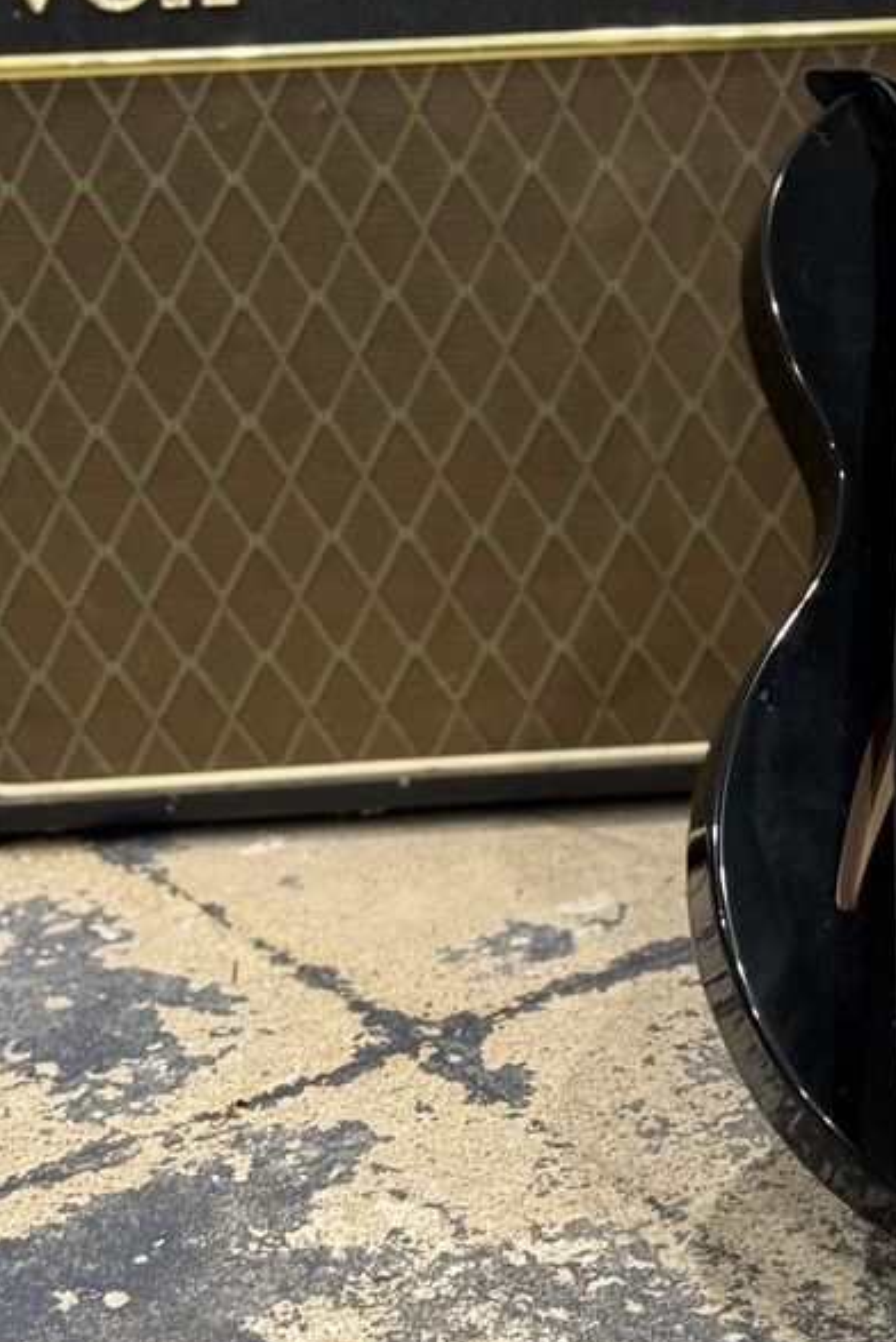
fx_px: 3803
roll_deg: +0.8
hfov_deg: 13.3
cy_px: 78
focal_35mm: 102
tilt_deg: -13.1
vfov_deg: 19.6
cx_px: 802
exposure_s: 1/40
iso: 250
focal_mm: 6.86
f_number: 1.78
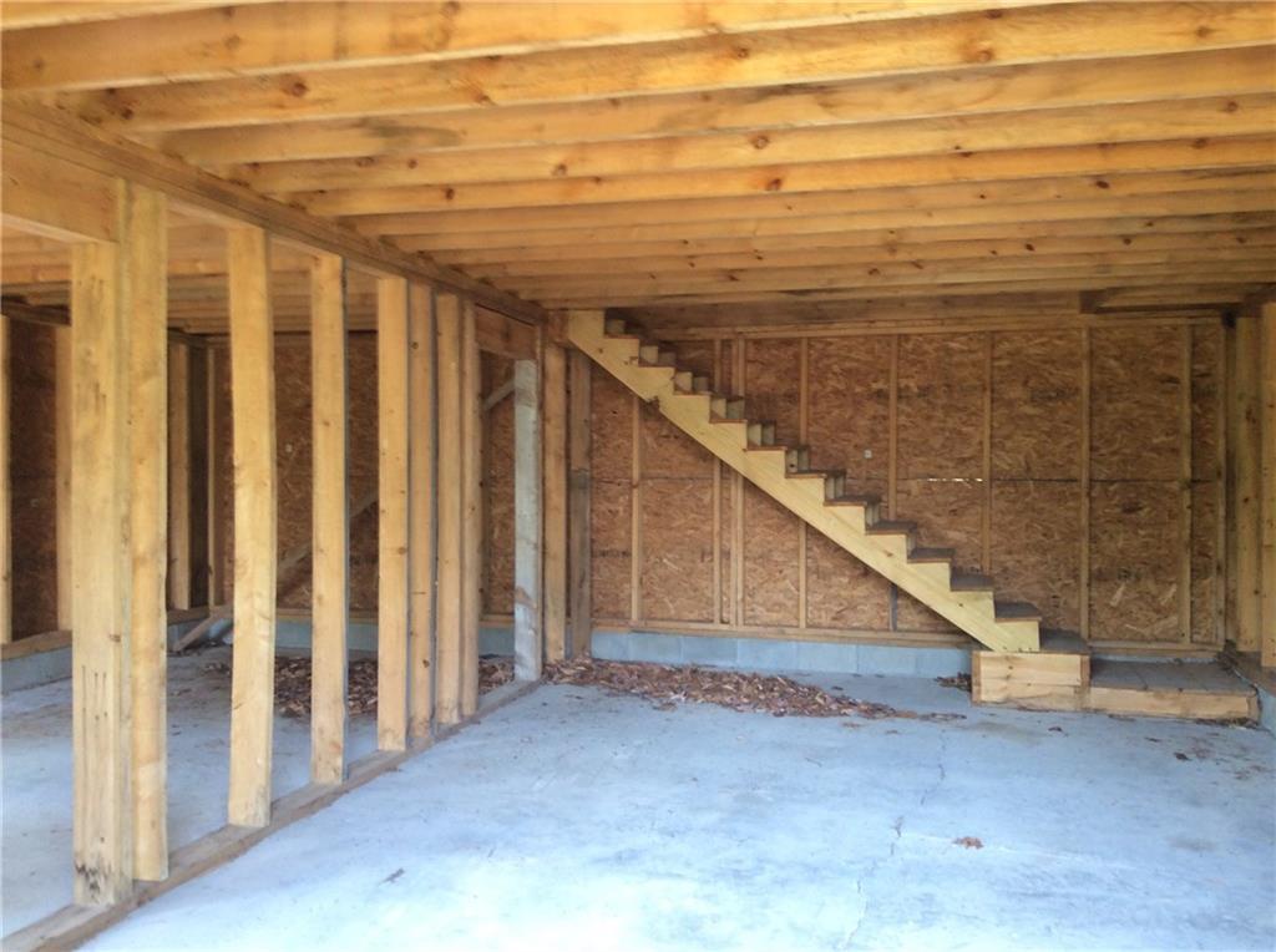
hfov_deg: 56.9
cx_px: 638
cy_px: 476
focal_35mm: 32
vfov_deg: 44.0
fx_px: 1177
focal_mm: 3.3
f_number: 2.4
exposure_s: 1/24
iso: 50
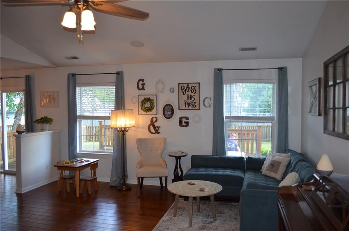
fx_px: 290
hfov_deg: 62.1
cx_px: 174
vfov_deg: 43.4
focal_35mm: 30
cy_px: 116
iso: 400
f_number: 3.8
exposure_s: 1/80
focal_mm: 20
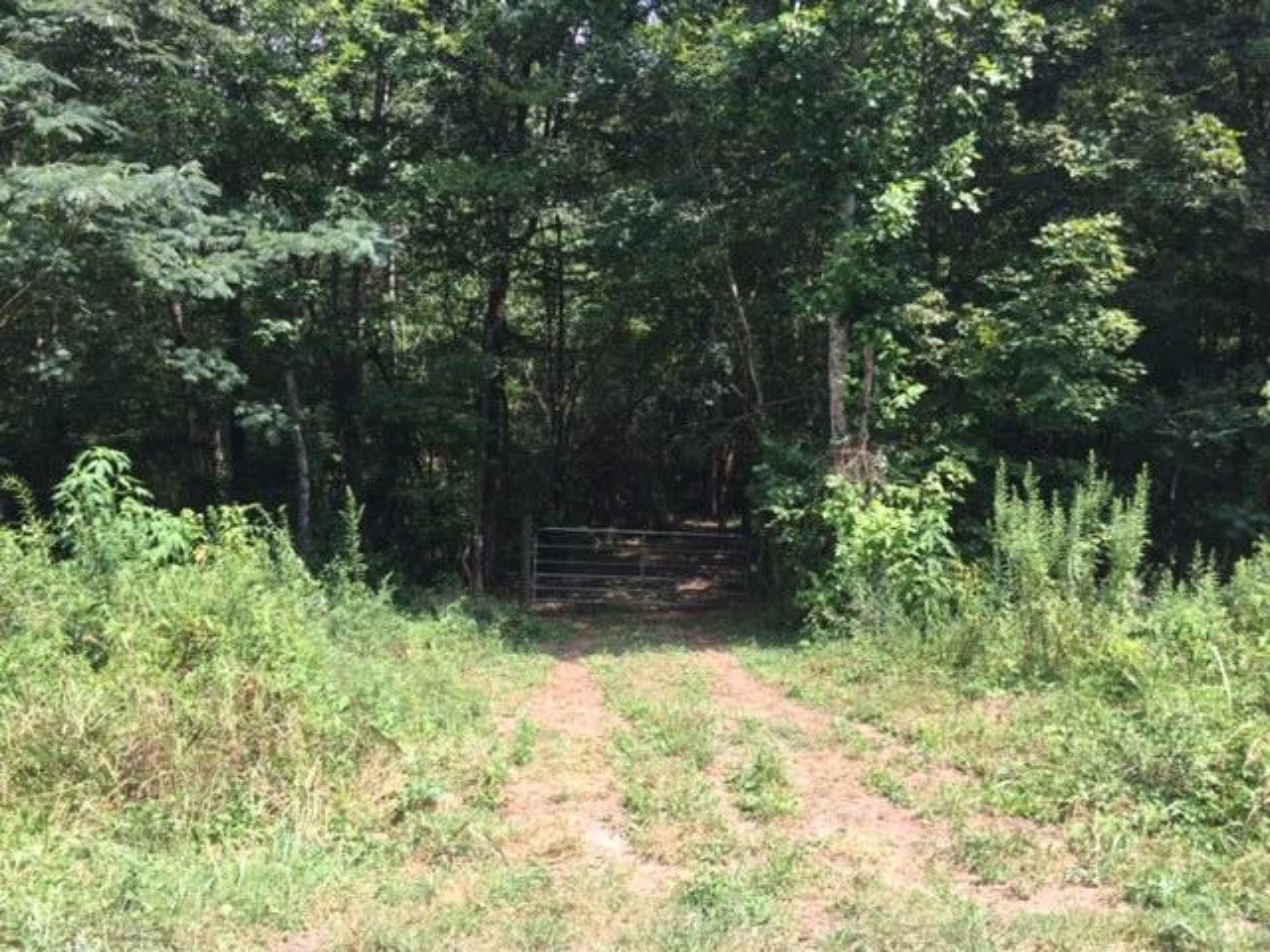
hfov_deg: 61.7
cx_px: 635
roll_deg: -1.7
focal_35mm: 29
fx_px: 1064
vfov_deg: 48.2
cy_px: 476
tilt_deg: -2.2
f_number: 2.2
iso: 32
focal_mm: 4.15
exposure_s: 1/520
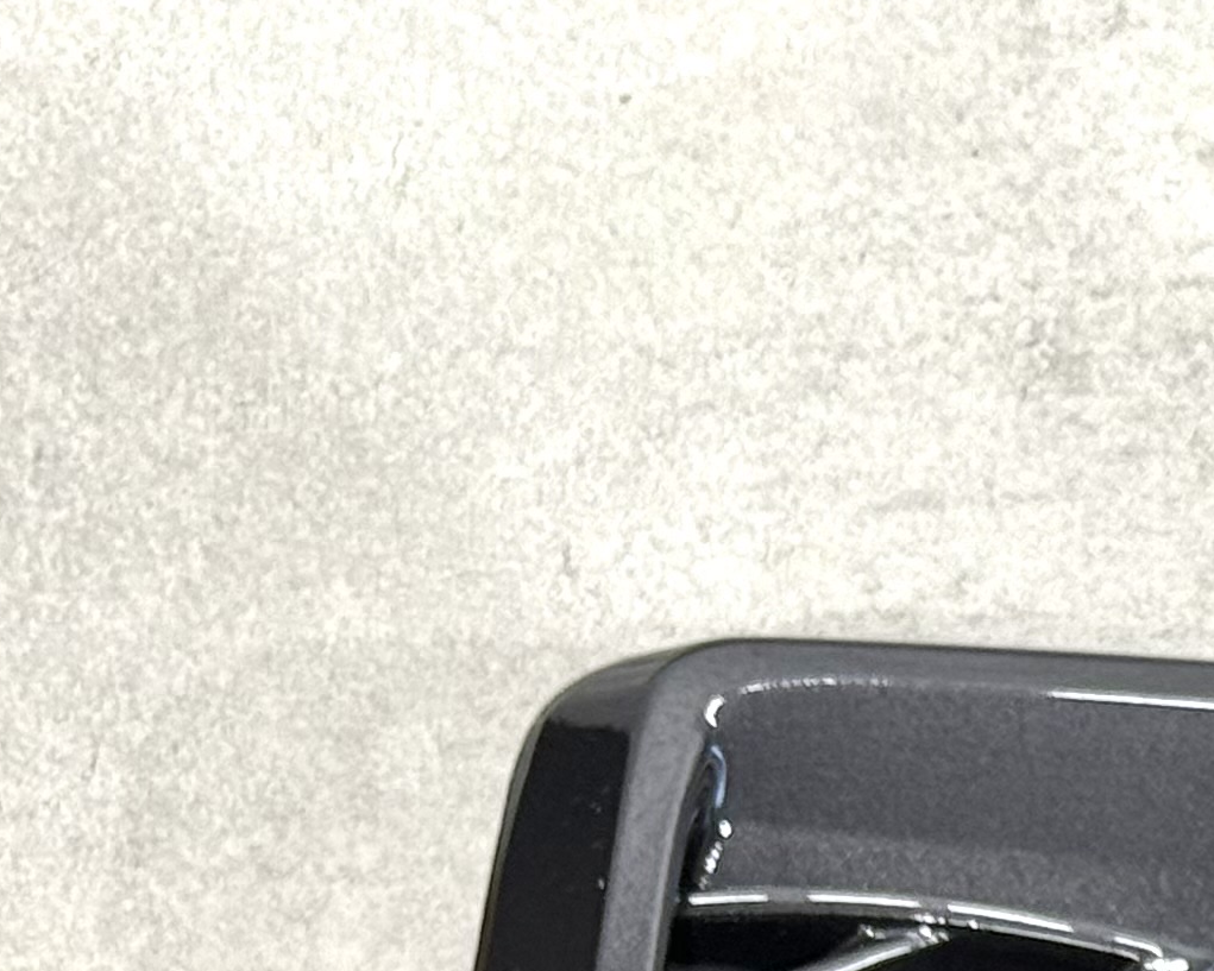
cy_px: 1730
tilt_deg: -60.4
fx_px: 6648
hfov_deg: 10.3
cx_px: 1295
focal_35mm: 185
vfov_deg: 8.1
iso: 100
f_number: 1.78
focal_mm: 6.76
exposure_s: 1/50
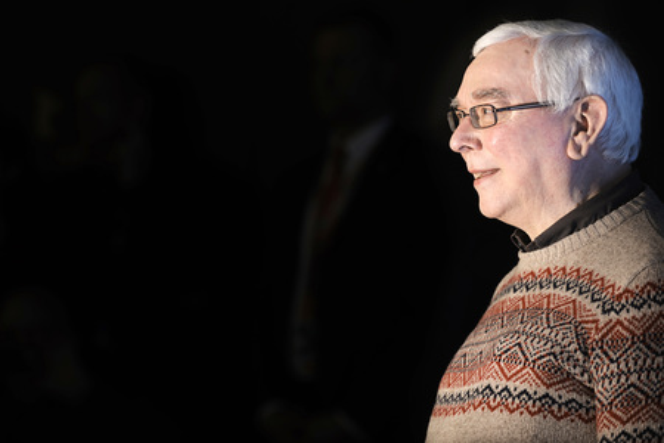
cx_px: 332
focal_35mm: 200
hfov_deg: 10.3
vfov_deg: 6.9
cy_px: 222
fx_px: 3689
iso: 200
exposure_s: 1/320
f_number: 5
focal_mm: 200
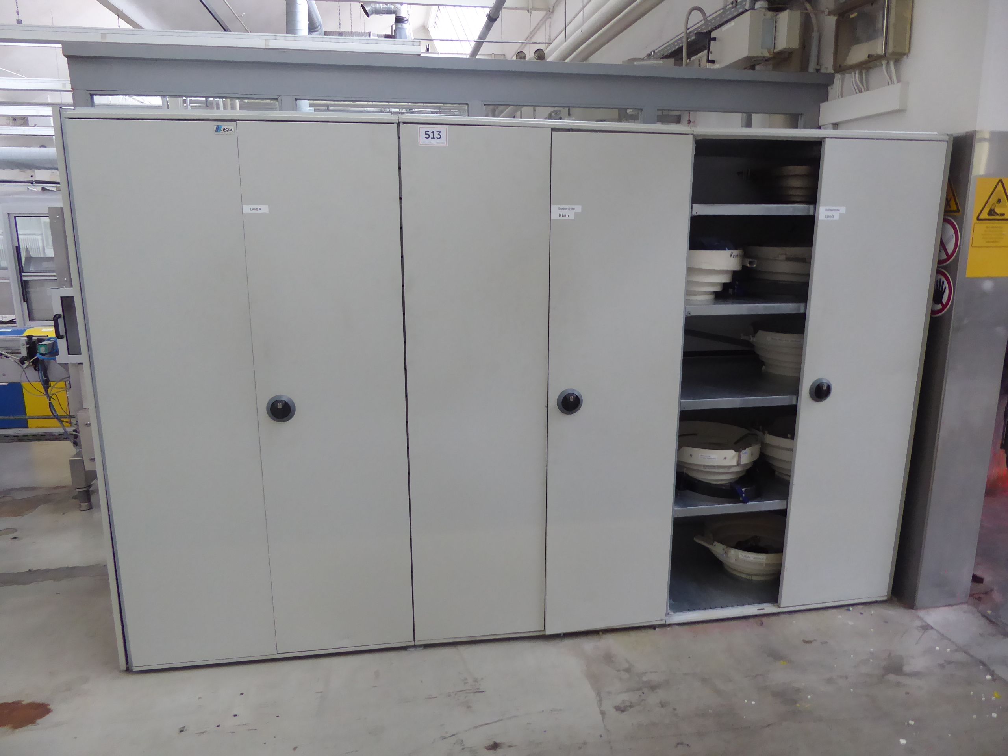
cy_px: 378
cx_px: 504
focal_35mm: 25
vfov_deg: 54.9
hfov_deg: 69.4
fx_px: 728
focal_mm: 4.3
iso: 320
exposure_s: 1/60
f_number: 3.3
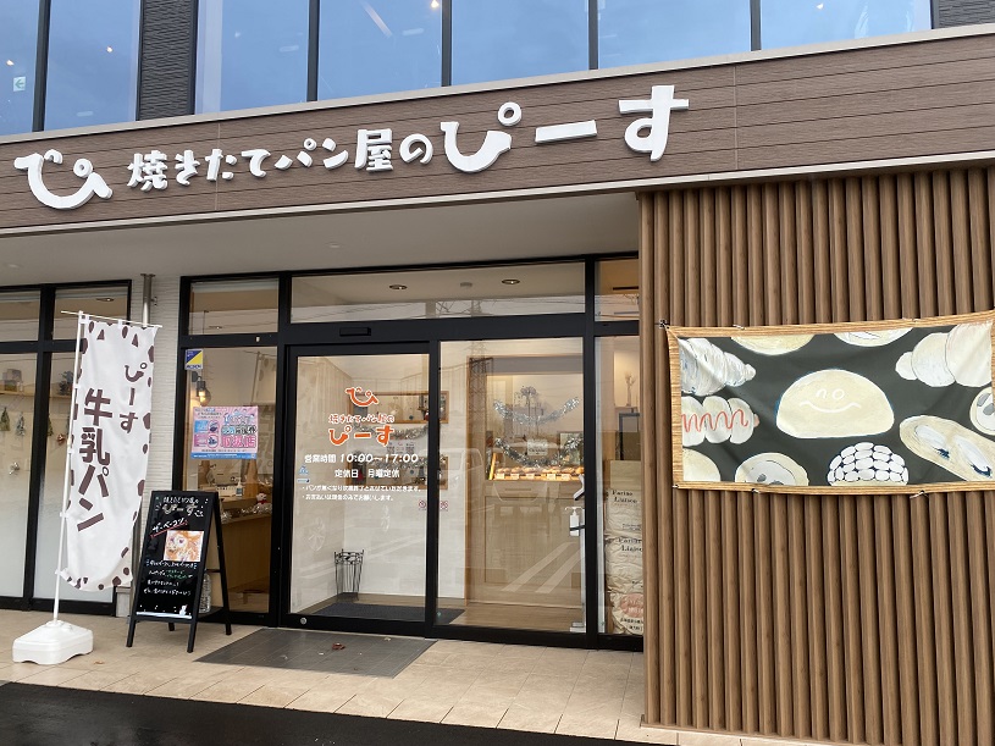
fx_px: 747
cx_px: 498
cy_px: 373
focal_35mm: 26
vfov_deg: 53.1
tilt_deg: +5.0
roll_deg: +0.5
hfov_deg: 67.3
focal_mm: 4.25
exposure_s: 1/121
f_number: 1.8
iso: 50
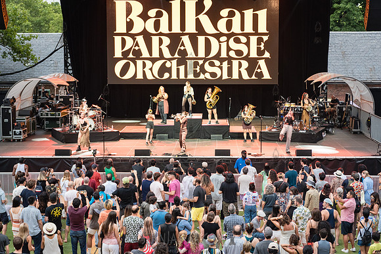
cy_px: 127
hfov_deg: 29.5
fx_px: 722
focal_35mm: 68
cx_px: 190
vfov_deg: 20.0
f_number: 4
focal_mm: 66
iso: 2000
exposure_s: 1/250
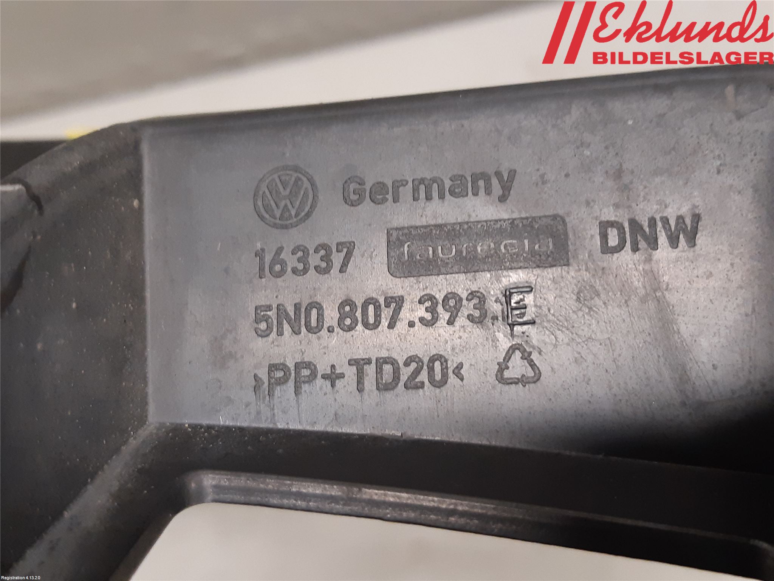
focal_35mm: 26
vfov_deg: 53.1
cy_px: 290
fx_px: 581
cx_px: 387
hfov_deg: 67.3
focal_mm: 3.93
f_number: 1.7
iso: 200
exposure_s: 1/50
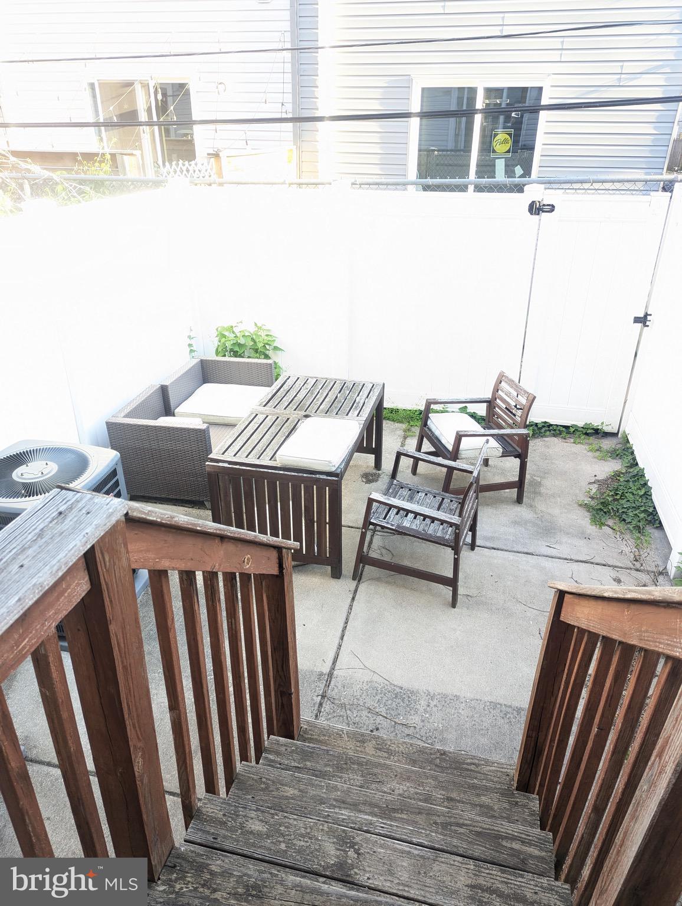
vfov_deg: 71.5
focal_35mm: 24
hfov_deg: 56.9
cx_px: 341
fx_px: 629
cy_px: 453
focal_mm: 6.81
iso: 221
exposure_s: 1/120
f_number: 1.85
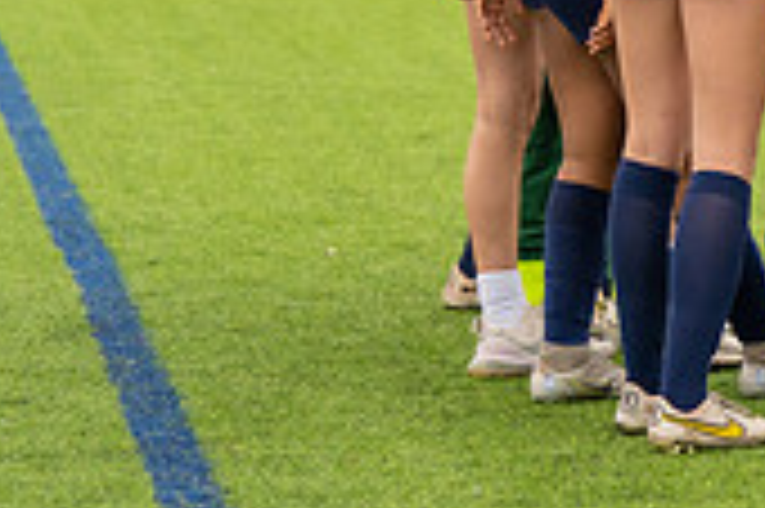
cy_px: -276
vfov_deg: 5.7
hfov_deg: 8.4
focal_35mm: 239
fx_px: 5074
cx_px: 1233
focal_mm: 70
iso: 640
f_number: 2.8
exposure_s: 1/1250
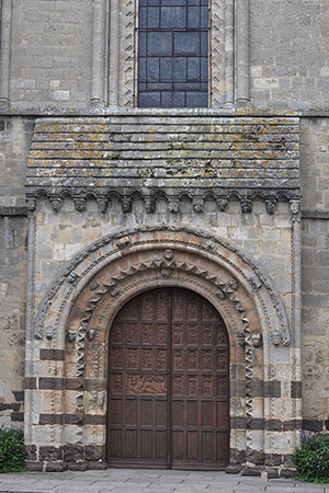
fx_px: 637
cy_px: 246
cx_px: 164
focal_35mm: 46
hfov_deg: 28.9
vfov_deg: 42.3
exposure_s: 1/125
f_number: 5.6
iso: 400
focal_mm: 31
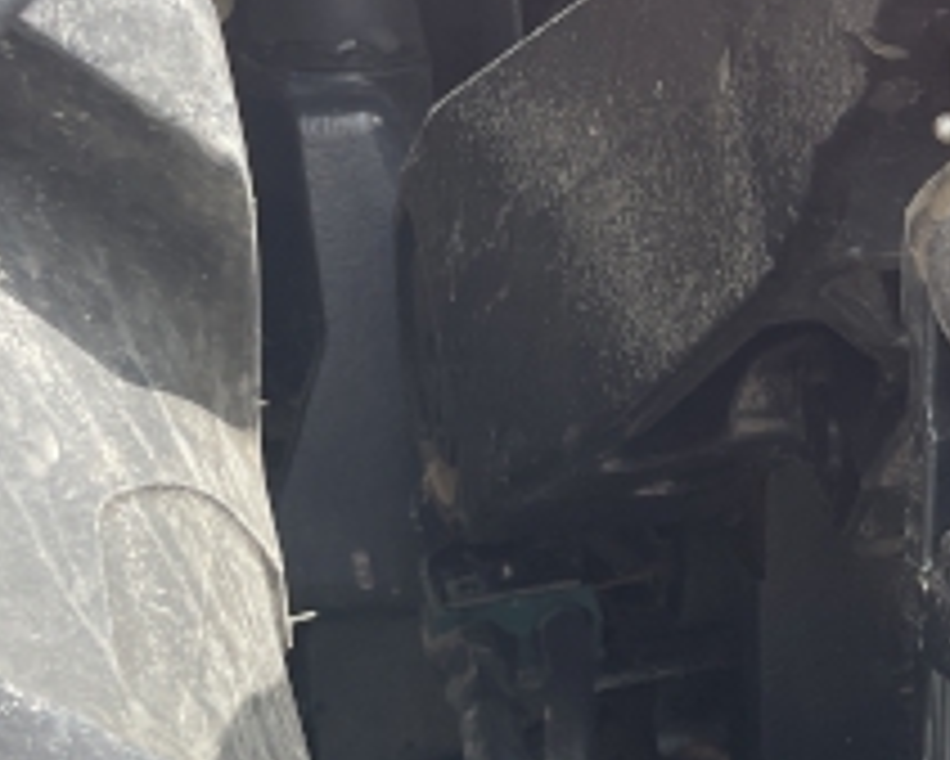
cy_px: 675
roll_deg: -6.5
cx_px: 1436
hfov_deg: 17.8
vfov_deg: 15.9
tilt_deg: -23.0
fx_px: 2700
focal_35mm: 96
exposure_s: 1/643
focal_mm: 4.2
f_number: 1.6
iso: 32
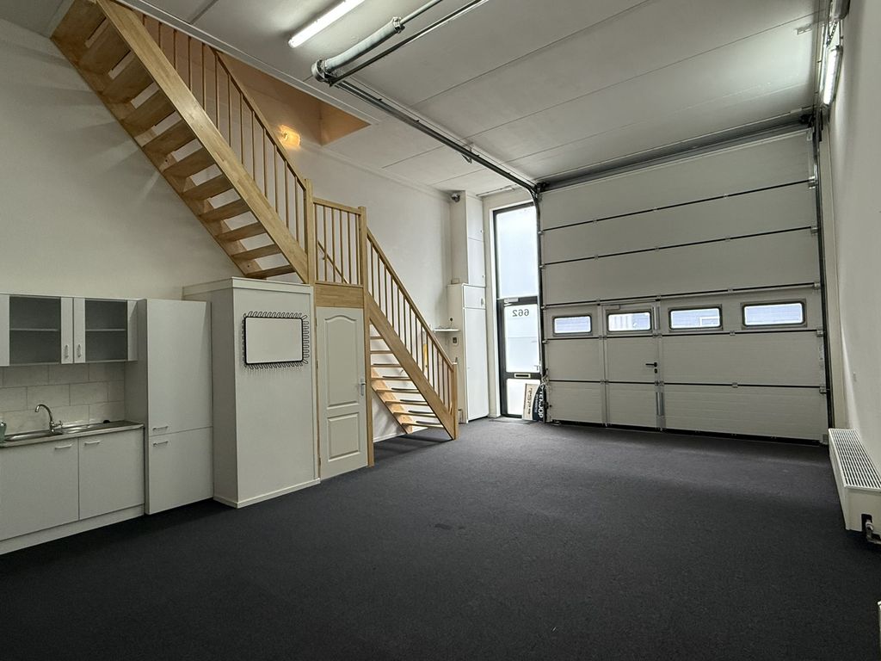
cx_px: 440
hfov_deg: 102.1
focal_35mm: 14
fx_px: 356
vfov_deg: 85.7
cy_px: 330
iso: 250
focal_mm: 2.22
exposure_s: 1/100
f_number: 2.2
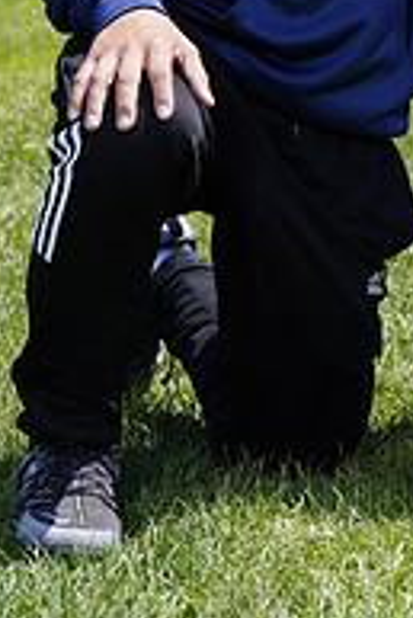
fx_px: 4431
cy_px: -243
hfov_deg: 5.3
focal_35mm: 258
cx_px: 568
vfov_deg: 7.9
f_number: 6.3
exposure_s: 1/250
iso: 100
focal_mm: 86
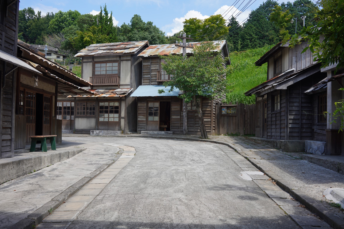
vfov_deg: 36.9
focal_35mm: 36
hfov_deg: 53.1
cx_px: 174
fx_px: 344
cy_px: 115
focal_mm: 35
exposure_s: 1/100
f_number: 10
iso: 100
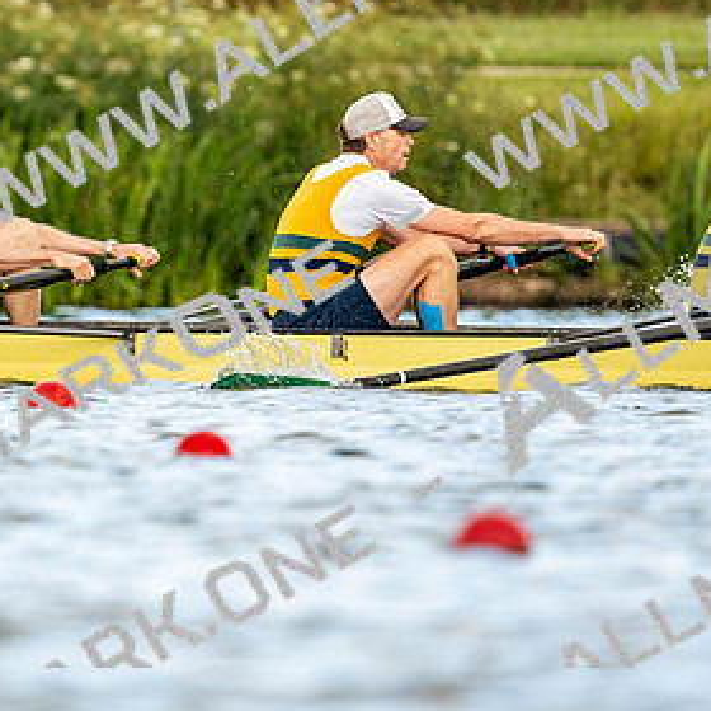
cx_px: 279
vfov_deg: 1.7
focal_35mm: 1058
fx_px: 24586
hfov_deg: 1.7
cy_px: 232
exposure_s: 1/2000
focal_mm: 600
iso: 640
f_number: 6.3
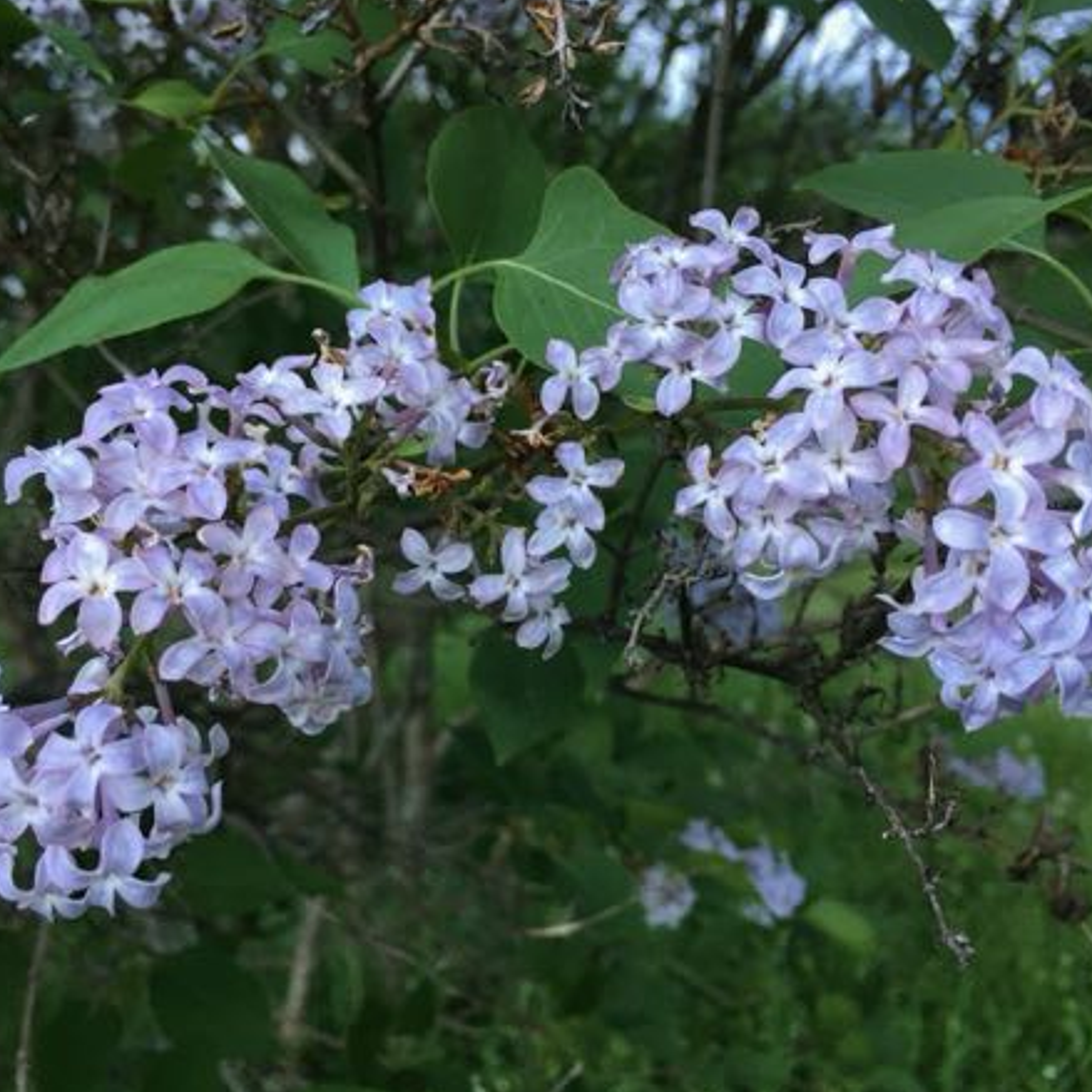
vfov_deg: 47.2
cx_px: 495
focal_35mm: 35
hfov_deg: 47.2
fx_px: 1249
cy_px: 550
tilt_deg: -5.8
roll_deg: +4.1
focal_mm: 4.15
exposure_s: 1/30
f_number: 2.2
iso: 40
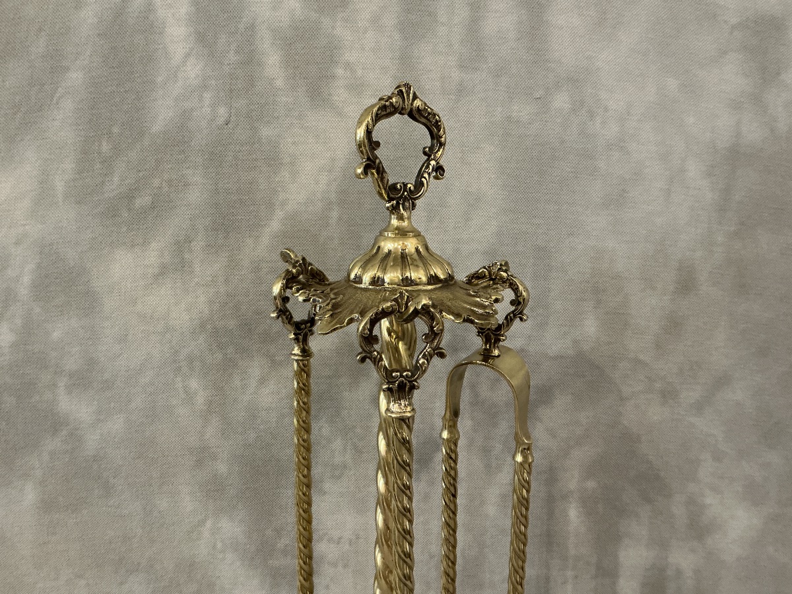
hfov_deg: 63.4
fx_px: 641
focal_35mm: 28
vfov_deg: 49.7
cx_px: 396
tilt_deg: -12.6
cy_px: 297
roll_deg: -0.7
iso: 250
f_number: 1.8
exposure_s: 1/50
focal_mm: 3
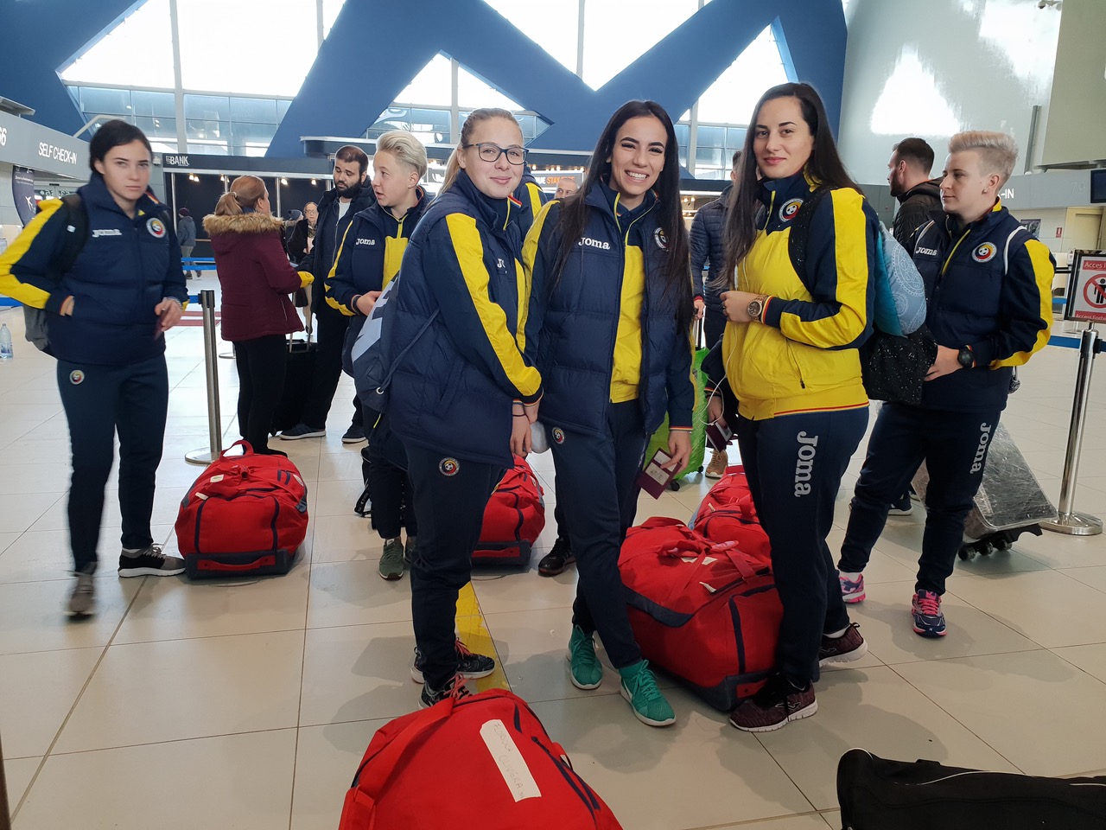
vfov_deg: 53.1
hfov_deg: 67.3
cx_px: 553
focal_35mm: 26
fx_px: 831
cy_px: 415
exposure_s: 1/50
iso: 200
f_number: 2.4
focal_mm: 4.3
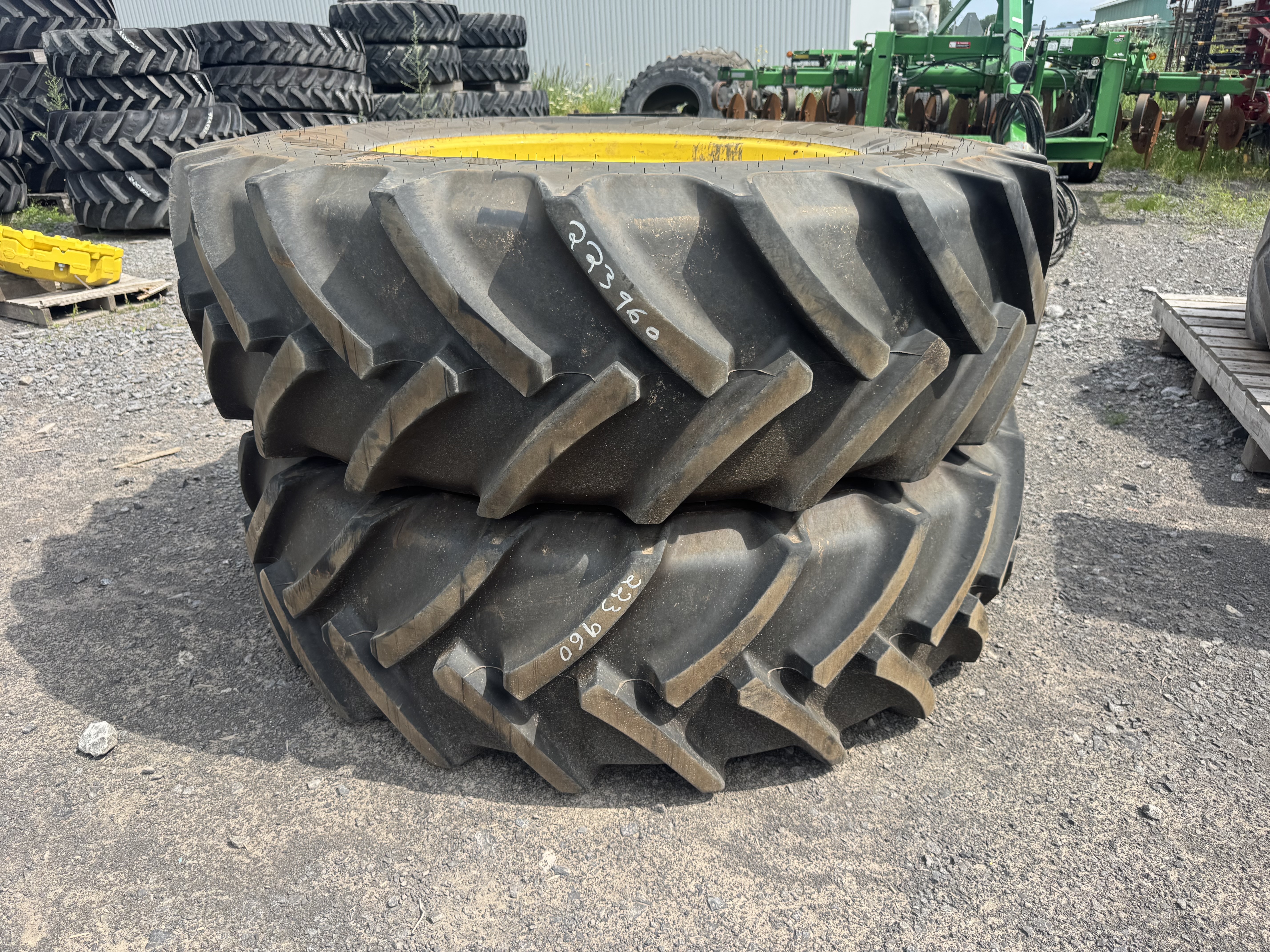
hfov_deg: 71.6
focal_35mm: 24
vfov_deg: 56.8
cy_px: 476
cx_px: 635
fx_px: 881
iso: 80
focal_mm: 6.76
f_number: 1.78
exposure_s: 1/2506
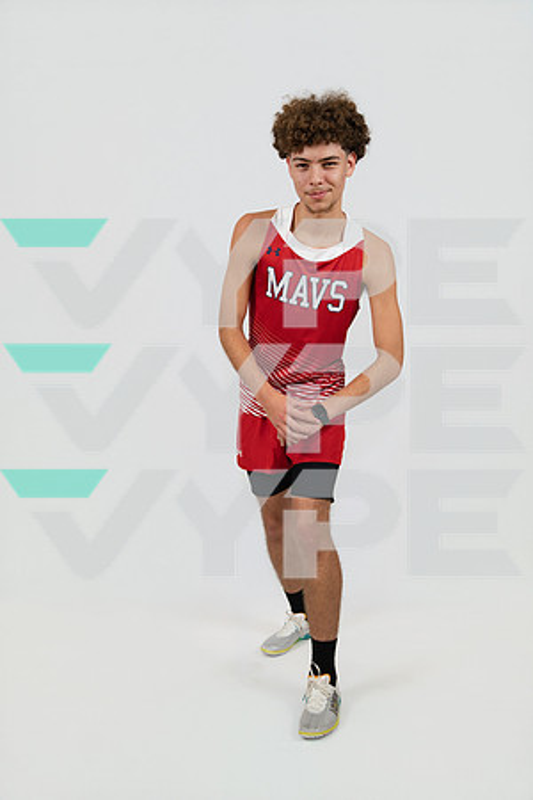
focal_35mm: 33
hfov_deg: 39.5
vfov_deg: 56.6
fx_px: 742
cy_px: 400
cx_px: 266
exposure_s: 1/125
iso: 400
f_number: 4
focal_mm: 33.4
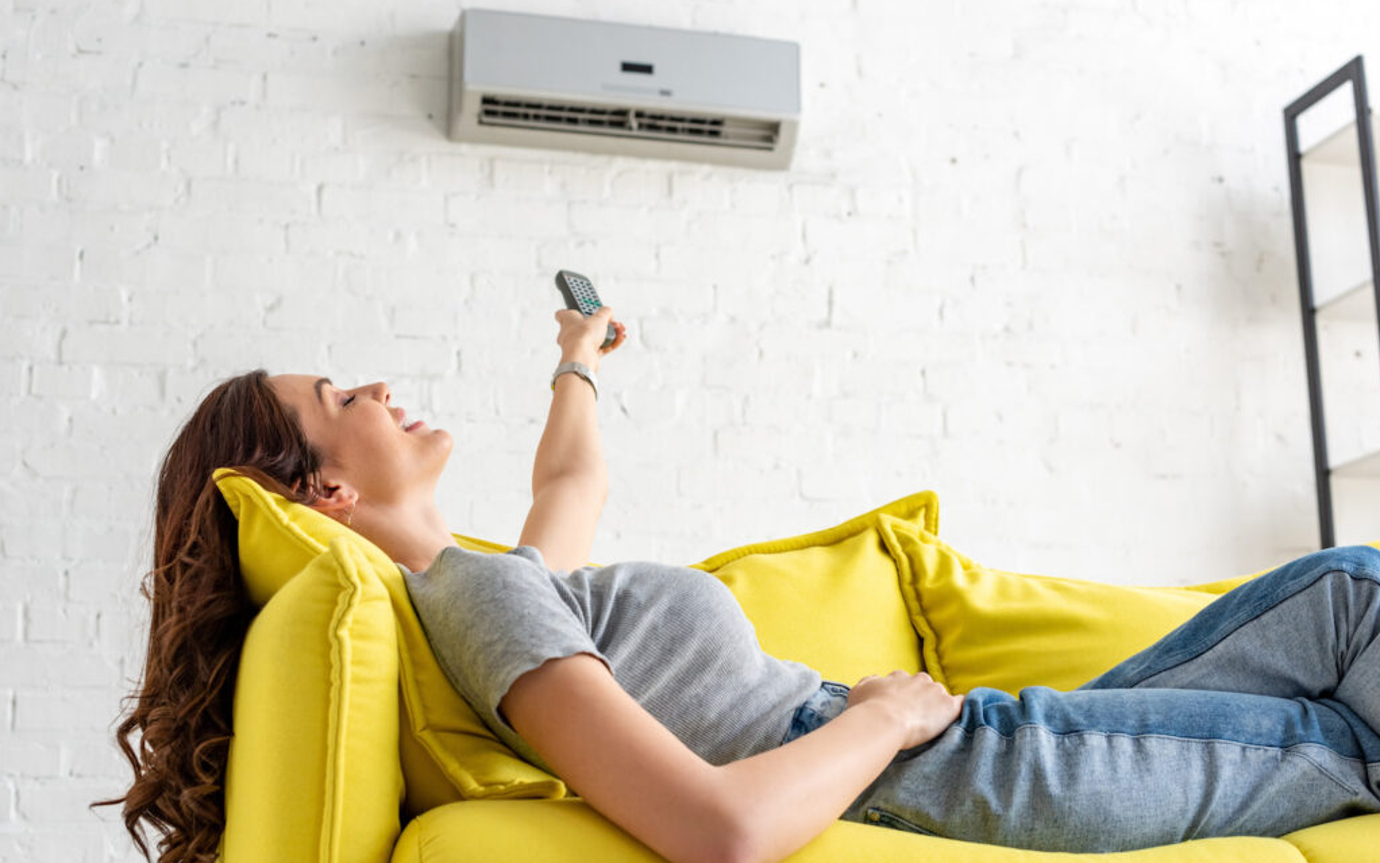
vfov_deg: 25.3
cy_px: 454
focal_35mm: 51
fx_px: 1918
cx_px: 690
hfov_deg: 39.6
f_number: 5.6
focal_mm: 50
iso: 400
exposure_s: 1/250
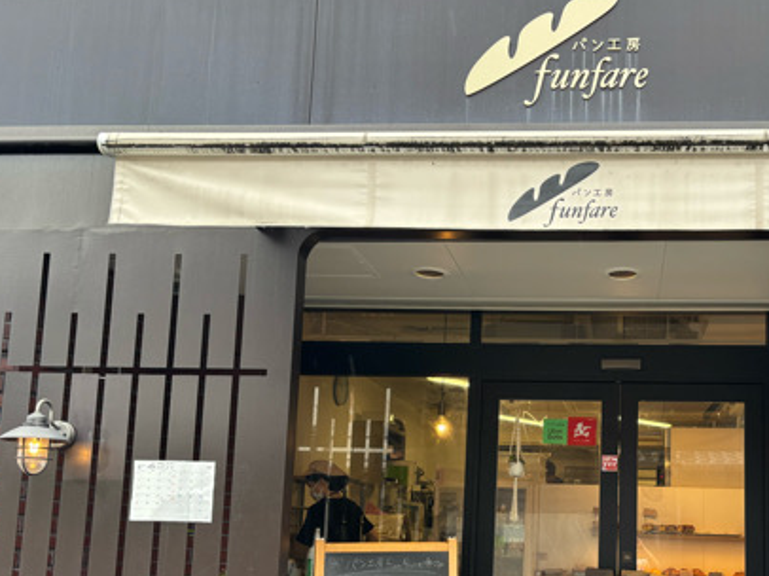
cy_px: 415
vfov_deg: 34.5
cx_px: 547
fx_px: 910
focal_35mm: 41
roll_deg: -2.0
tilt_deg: +7.7
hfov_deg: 44.7
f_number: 1.6
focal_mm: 5.96
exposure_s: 1/183
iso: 50
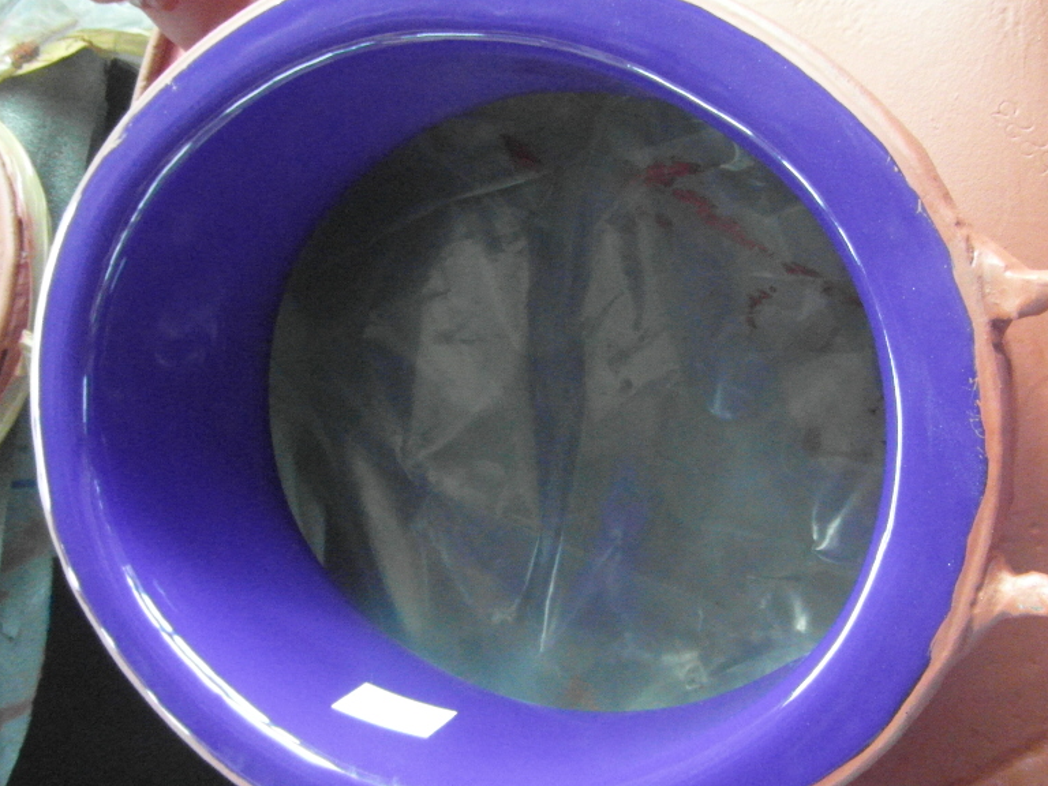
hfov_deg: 56.2
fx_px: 969
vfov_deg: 44.2
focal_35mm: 32
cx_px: 645
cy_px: 408
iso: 800
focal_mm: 4
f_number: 3.2
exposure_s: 1/30
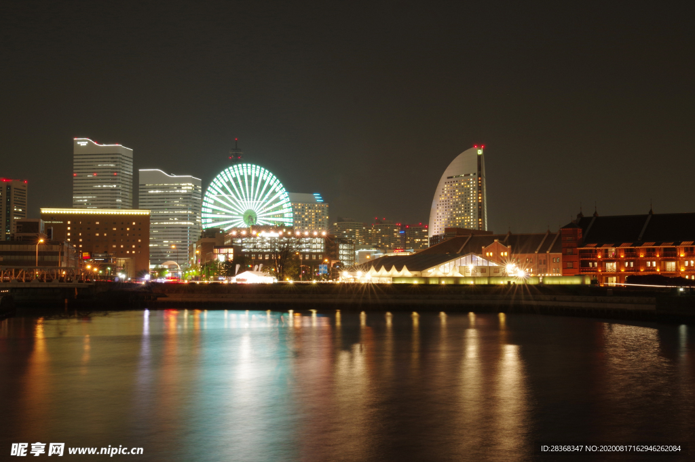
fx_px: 984
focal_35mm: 51
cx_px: 348
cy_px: 231
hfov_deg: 38.9
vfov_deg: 26.4
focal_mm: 34
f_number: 11
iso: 400
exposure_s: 10
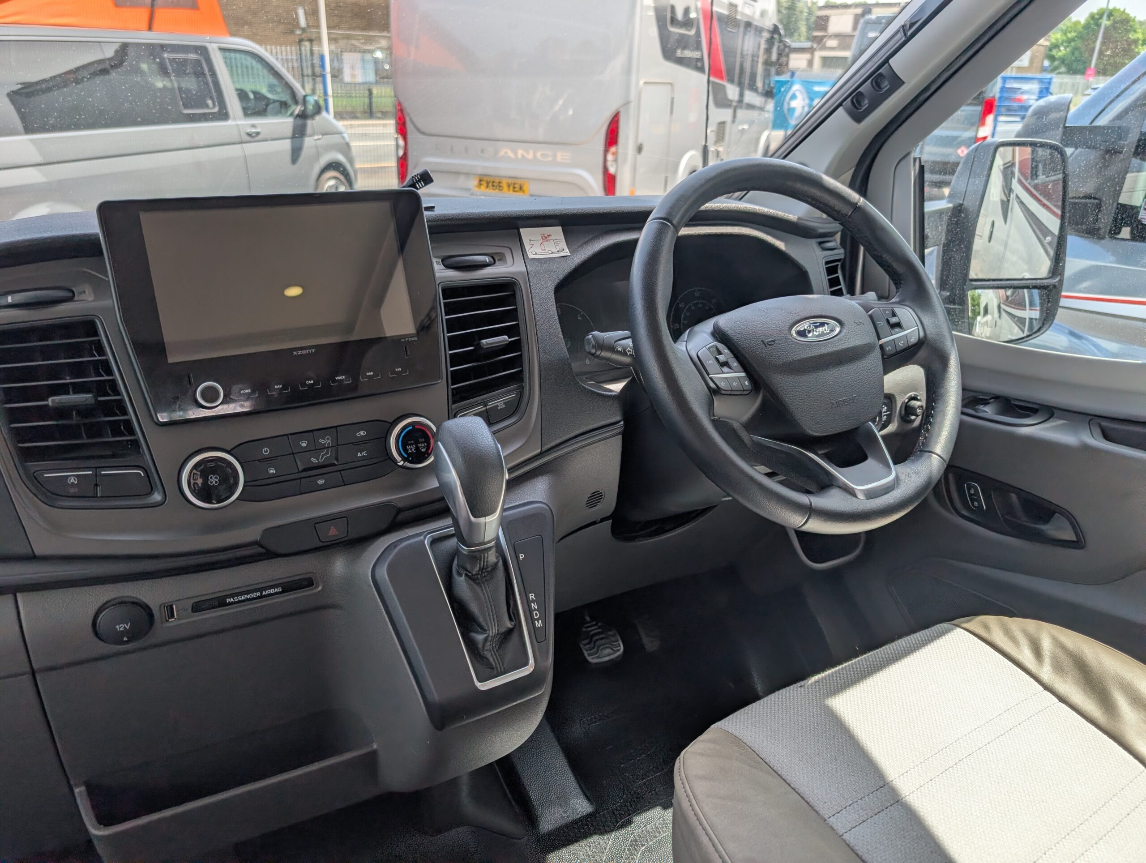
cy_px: 432
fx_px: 796
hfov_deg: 71.5
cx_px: 573
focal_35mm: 24
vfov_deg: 56.9
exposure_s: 1/477
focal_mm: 6.9
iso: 20
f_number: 1.68
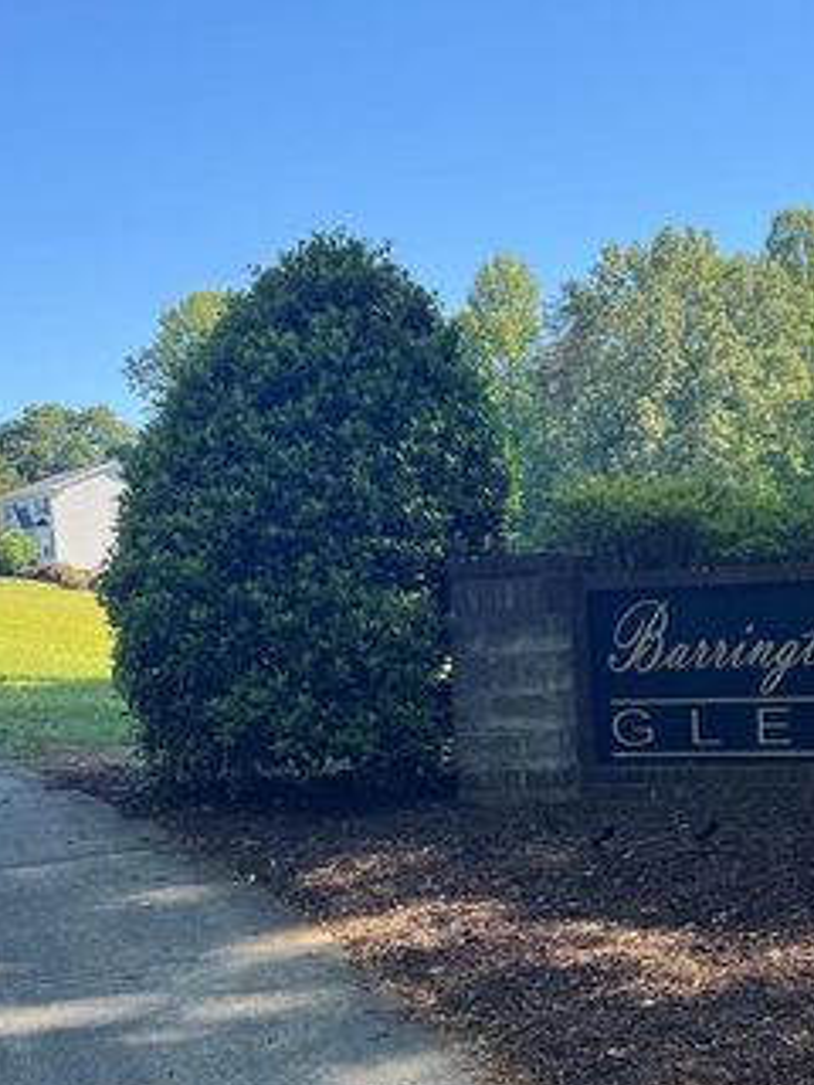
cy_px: 771
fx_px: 1568
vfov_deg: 37.5
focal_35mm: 50
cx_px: 780
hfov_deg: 27.7
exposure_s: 1/966
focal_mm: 6.76
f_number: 1.78
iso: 80
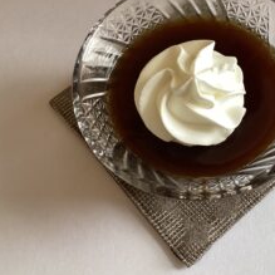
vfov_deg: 35.9
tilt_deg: -65.6
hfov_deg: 35.6
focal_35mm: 47
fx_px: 422
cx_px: 189
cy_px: 105
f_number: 2.4
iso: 200
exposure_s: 1/50
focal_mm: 3.3
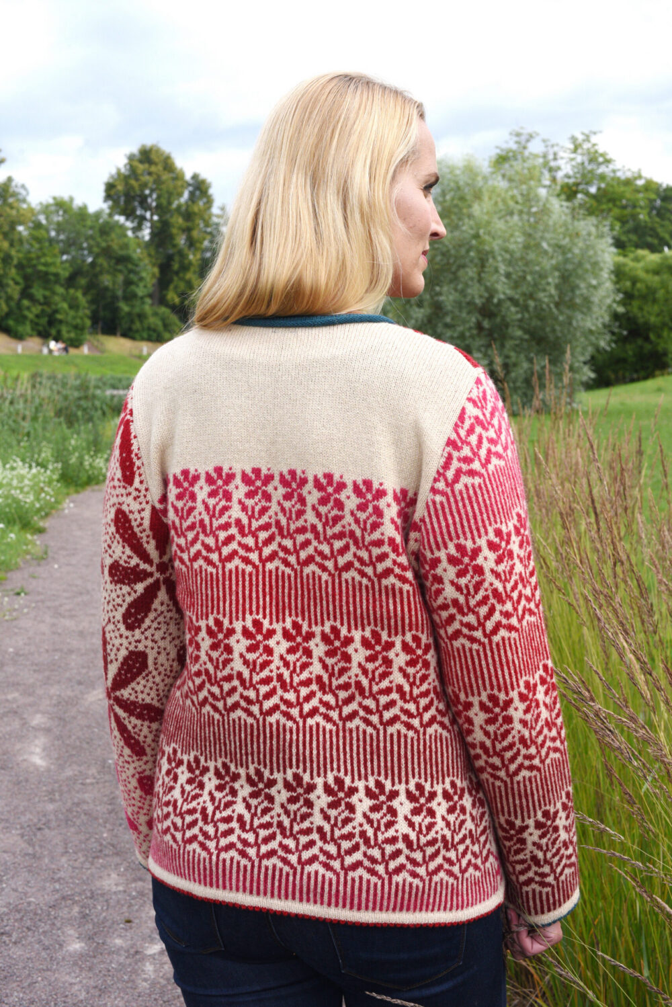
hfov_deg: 27.0
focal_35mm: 50
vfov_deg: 39.6
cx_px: 336
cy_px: 504
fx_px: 1399
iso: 800
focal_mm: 50
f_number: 11
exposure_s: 1/500
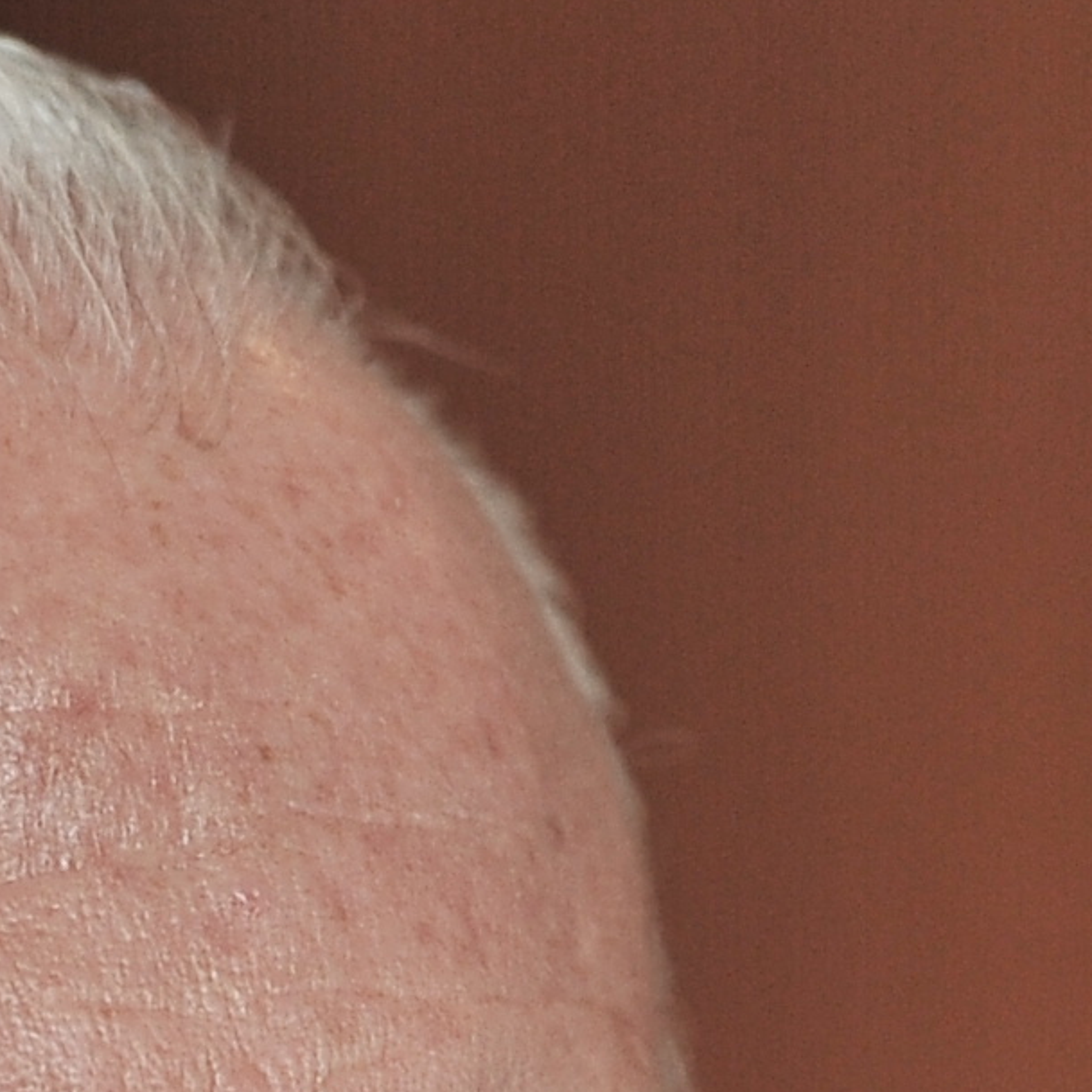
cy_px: 2337
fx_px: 39259
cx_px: 1320
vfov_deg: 1.6
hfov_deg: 1.6
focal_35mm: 1100
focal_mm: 185
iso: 640
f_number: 2.8
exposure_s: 1/125
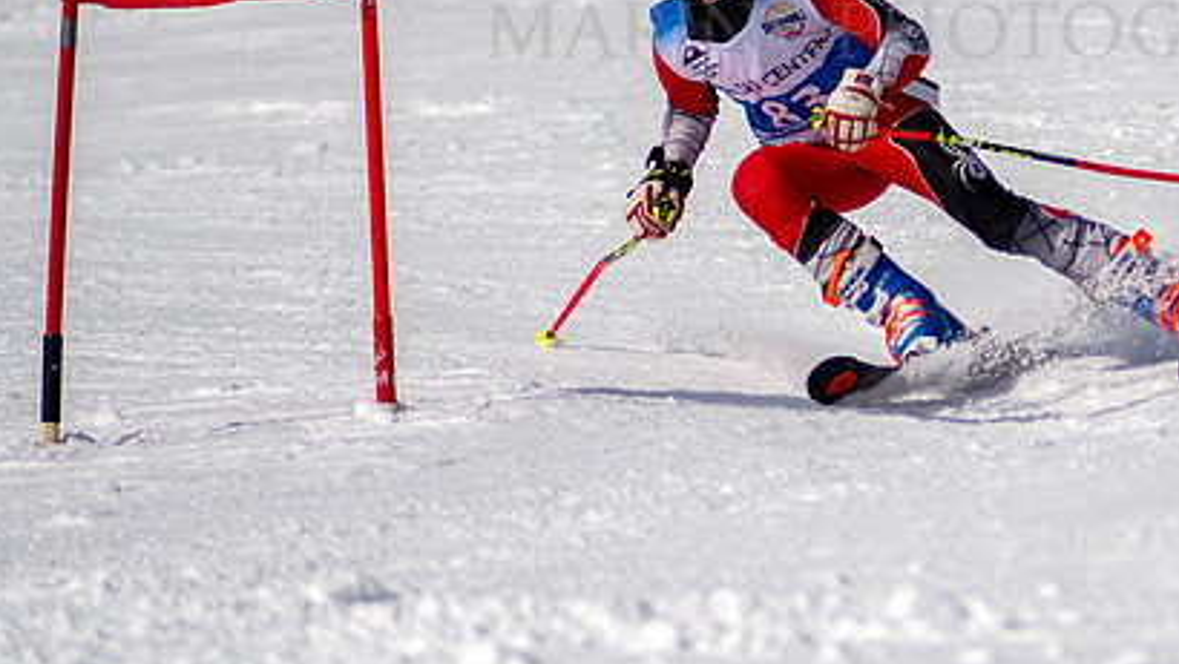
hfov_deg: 2.6
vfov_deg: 1.4
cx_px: 943
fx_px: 26333
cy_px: 216
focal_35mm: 842
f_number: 2.8
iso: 100
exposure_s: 1/8000
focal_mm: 300
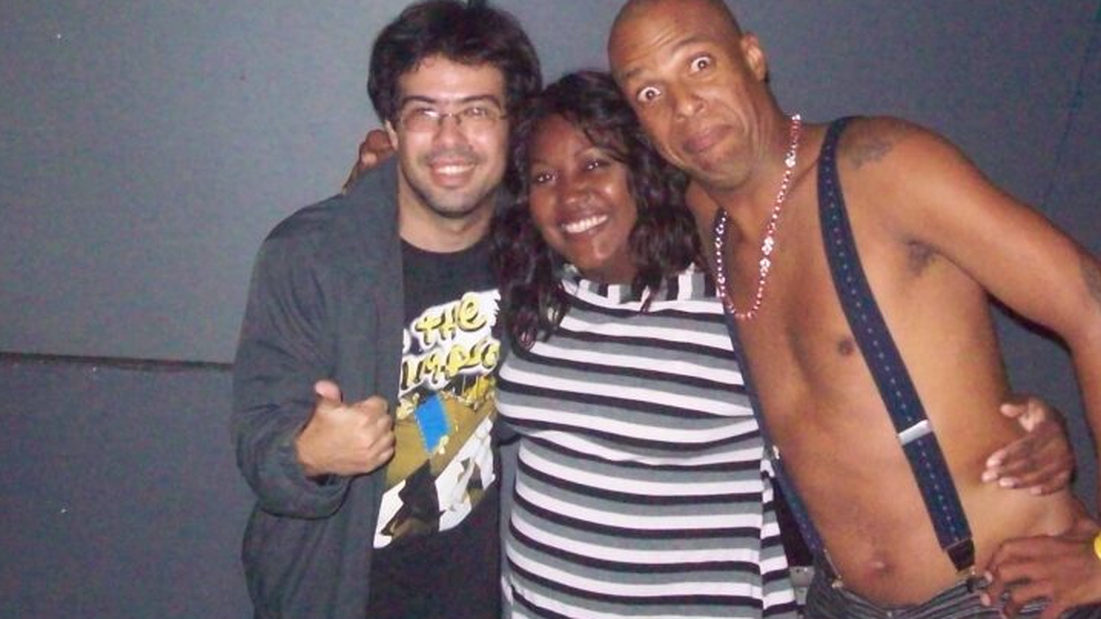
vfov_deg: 21.4
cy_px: 218
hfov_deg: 36.9
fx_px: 1635
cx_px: 709
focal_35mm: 56
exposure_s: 1/64
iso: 800
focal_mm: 6
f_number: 2.7
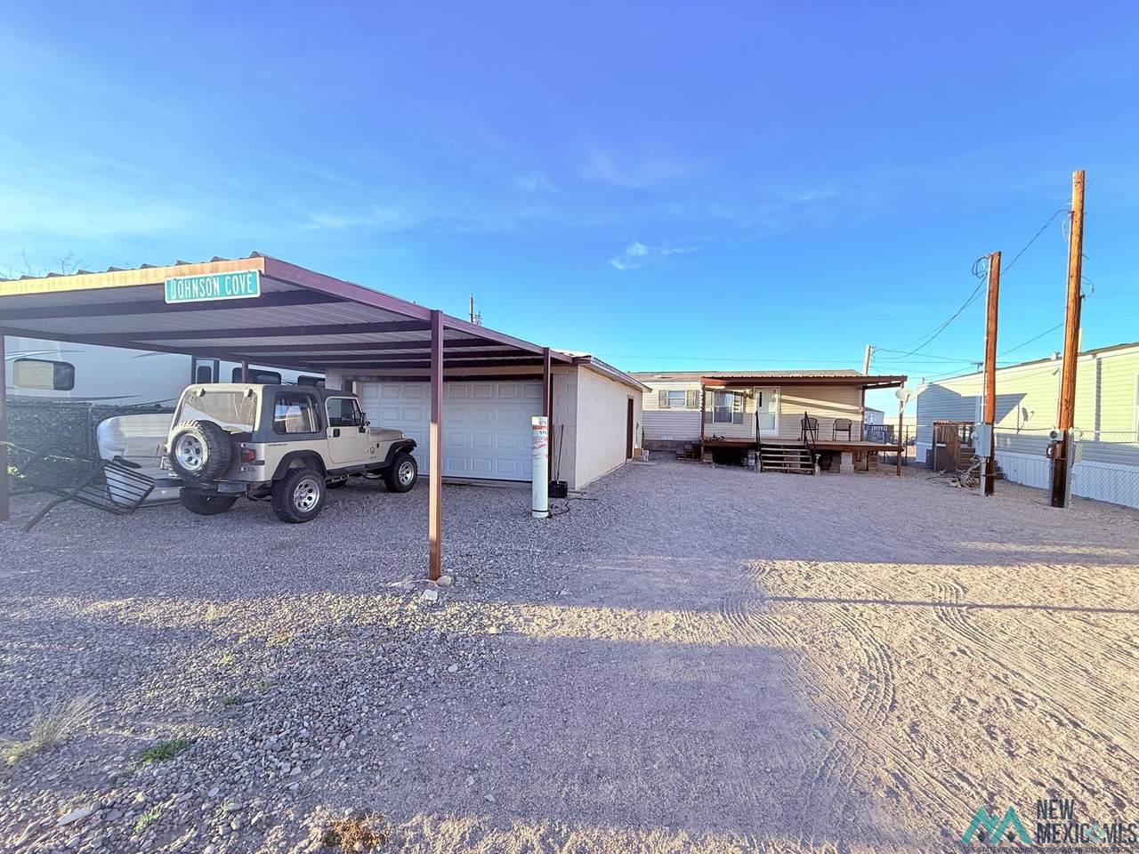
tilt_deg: -2.0
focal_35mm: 14
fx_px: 461
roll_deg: -0.7
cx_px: 570
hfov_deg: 102.1
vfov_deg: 85.7
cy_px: 427
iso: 50
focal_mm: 2.22
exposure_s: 1/531
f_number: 2.2
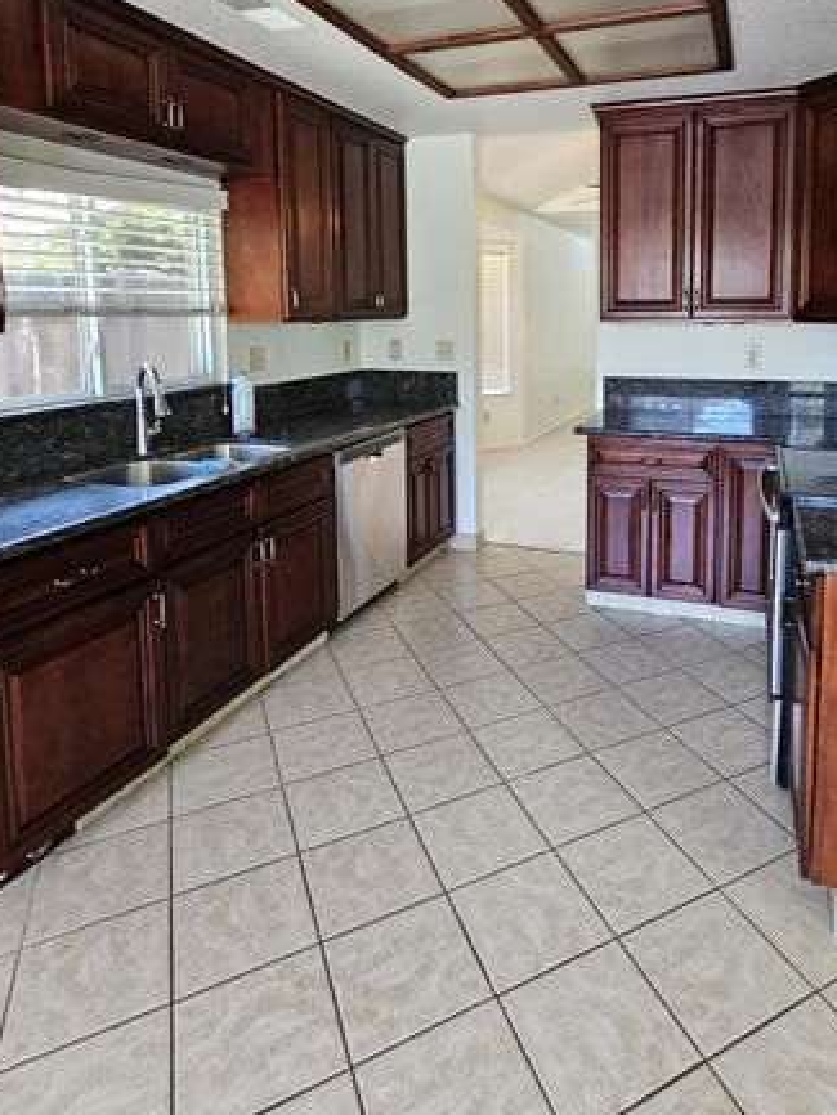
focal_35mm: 20
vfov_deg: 79.5
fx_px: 644
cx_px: 543
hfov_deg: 64.6
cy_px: 388
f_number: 2.2
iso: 250
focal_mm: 2.2
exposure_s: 1/60
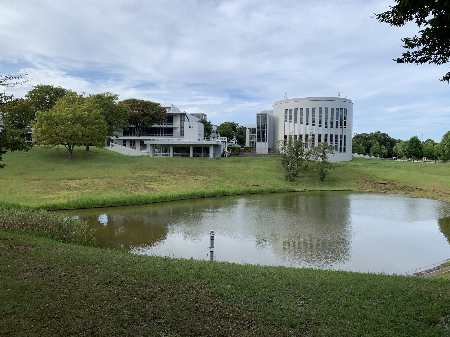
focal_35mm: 26
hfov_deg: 67.3
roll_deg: -0.8
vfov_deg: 53.1
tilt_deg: -2.7
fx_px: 338
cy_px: 168
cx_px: 225
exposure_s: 1/1368
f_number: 1.8
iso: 25
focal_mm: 4.25
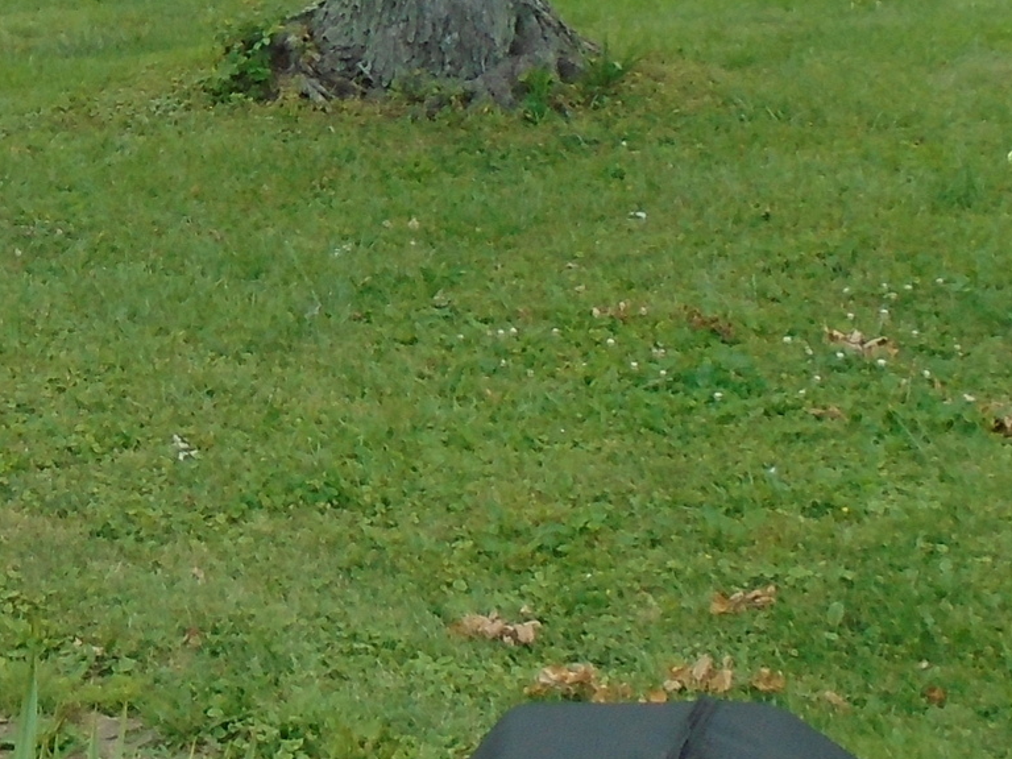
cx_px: 82
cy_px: -14
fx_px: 3040
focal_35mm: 104
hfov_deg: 18.6
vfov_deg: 14.0
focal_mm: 4.6
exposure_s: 1/250
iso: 100
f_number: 3.2
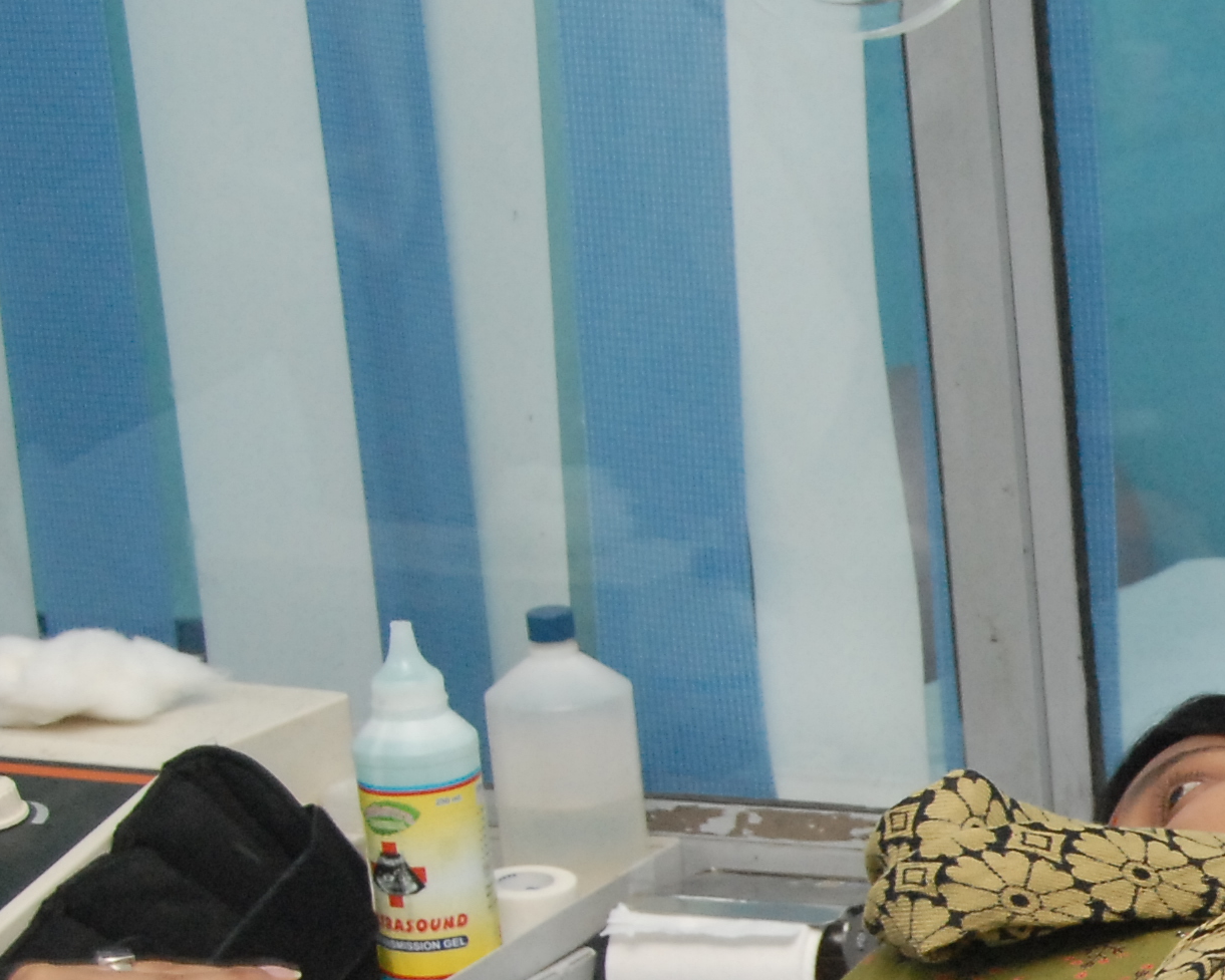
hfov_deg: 12.9
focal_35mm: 143
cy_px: 931
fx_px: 5185
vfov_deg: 10.7
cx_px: 1736
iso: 800
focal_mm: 32
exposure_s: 1/60
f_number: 5
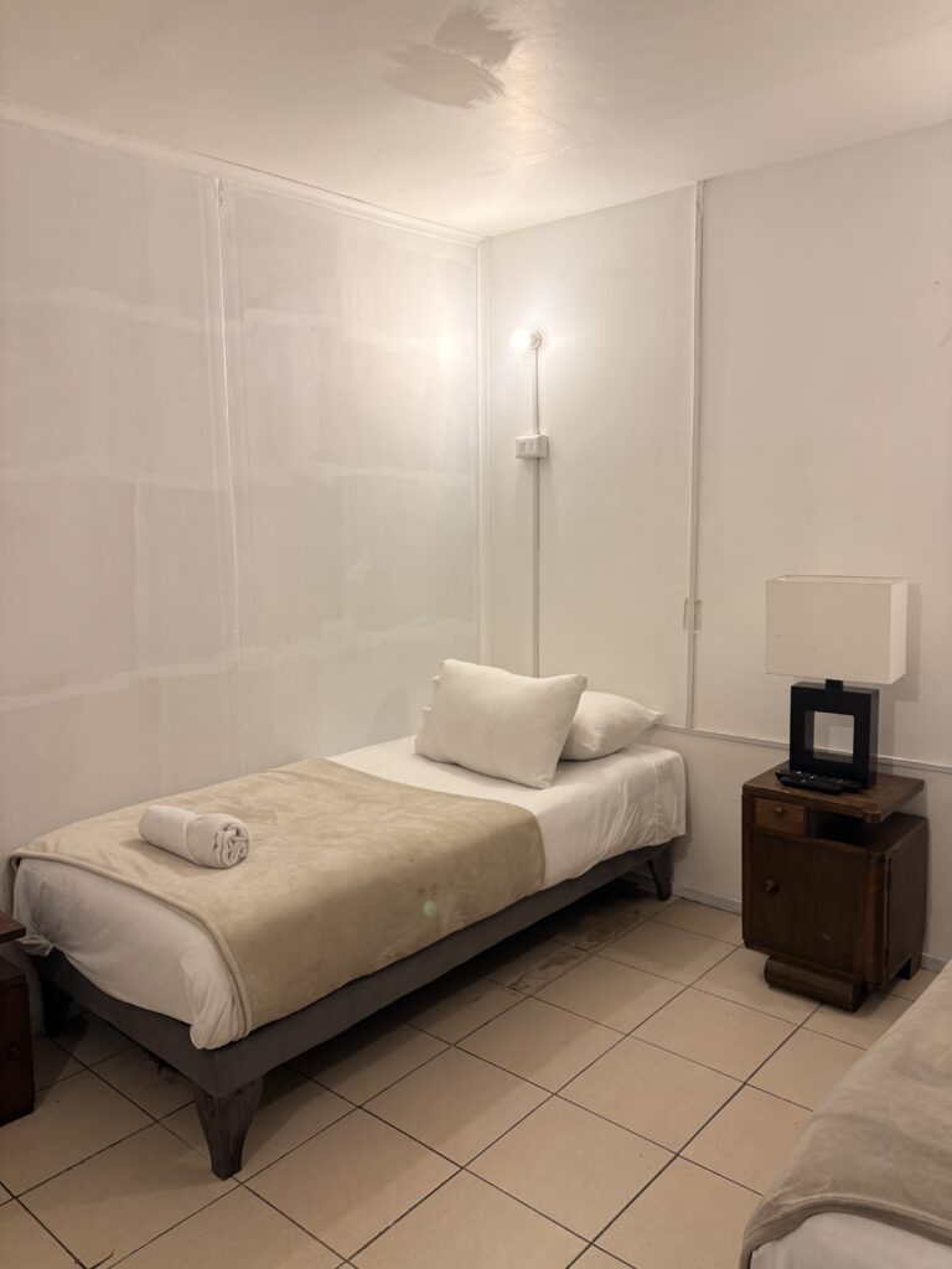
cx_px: 476
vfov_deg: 67.3
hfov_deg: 53.1
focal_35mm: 26
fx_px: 953
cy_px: 634
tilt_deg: -7.0
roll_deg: +1.2
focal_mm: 5.96
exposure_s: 1/50
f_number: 1.6
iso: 80
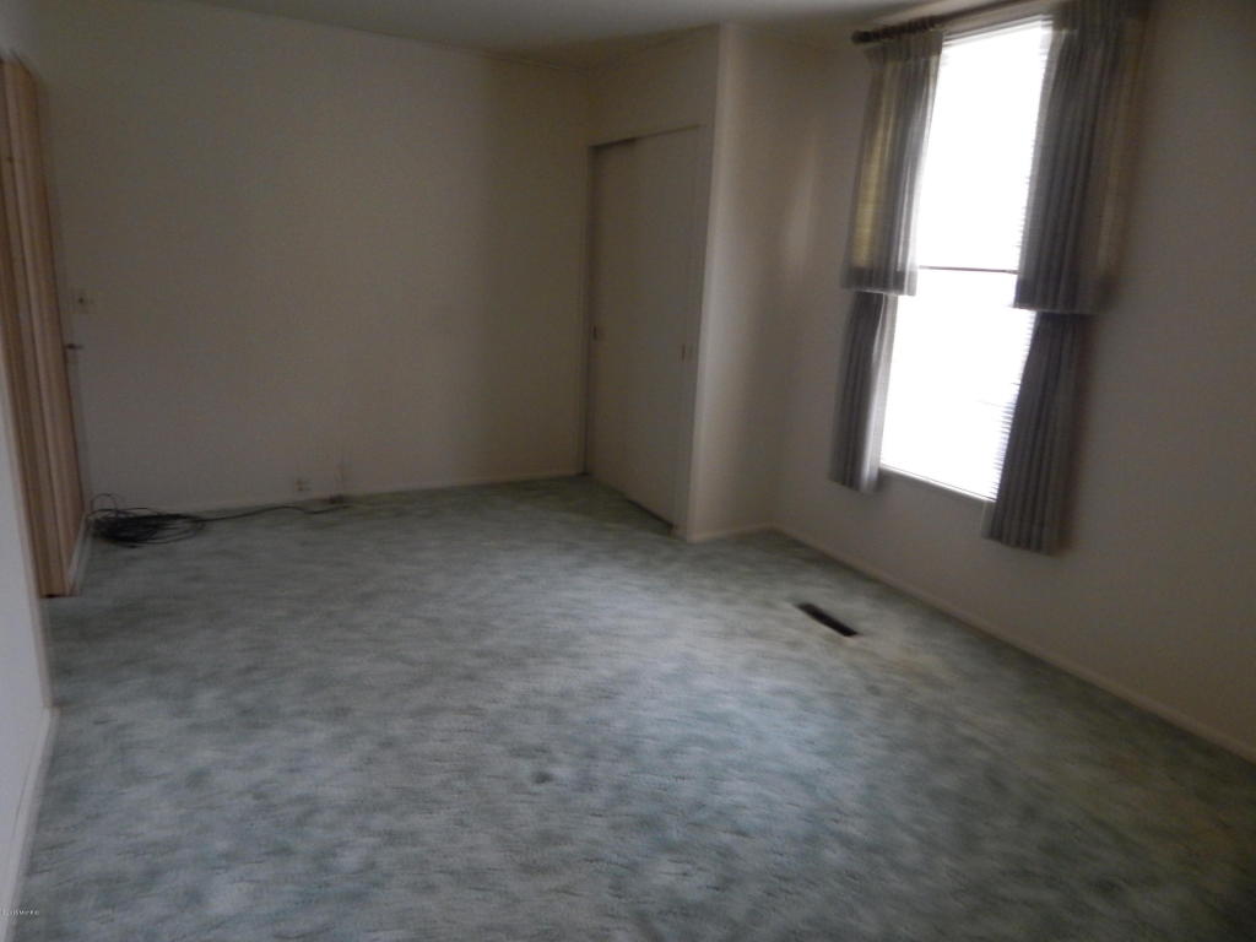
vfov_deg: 61.1
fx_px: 798
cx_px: 628
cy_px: 471
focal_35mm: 22
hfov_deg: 76.4
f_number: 3
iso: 400
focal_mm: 4
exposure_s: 1/8
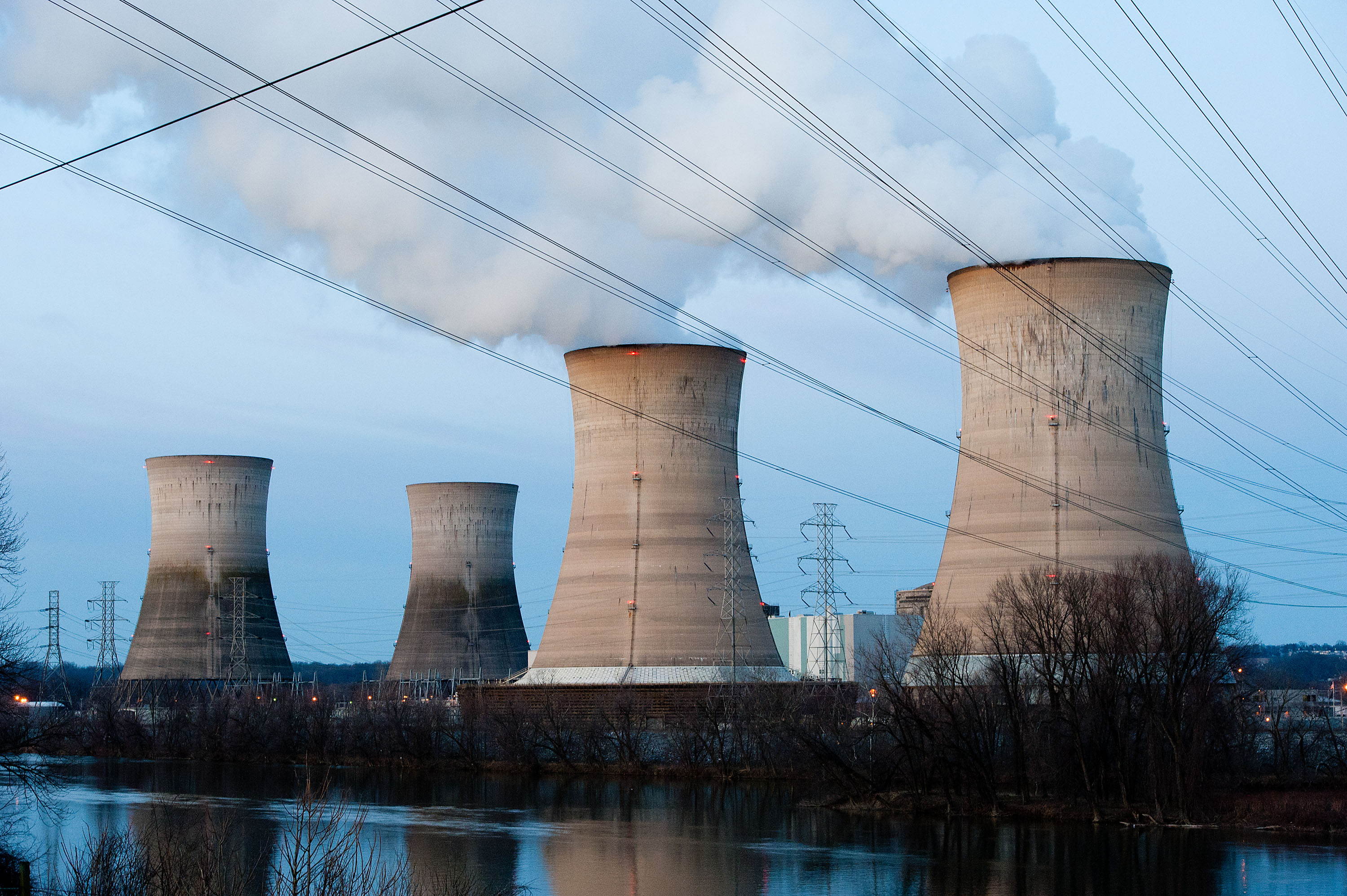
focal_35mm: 70
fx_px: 2617
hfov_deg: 28.9
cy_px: 448
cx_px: 674
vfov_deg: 19.4
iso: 2000
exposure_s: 1/100
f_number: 5.6
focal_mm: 70
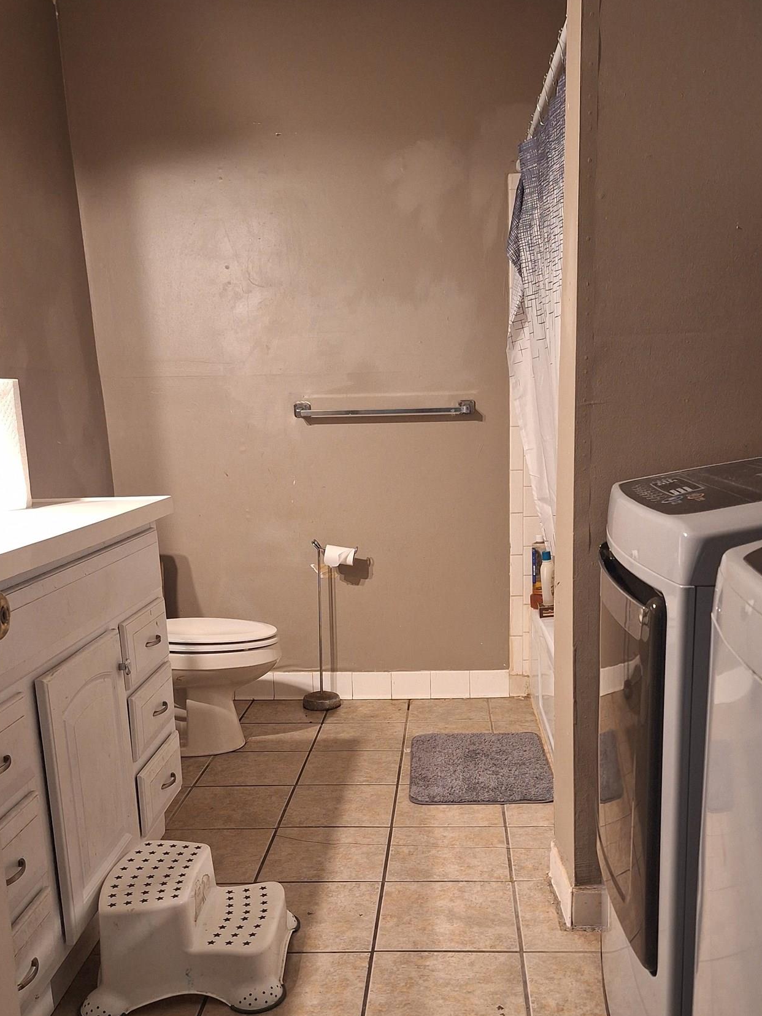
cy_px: 631
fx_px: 939
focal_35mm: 32
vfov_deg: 56.2
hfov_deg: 44.1
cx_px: 425
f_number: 1.8
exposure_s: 1/30
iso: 250
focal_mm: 5.54
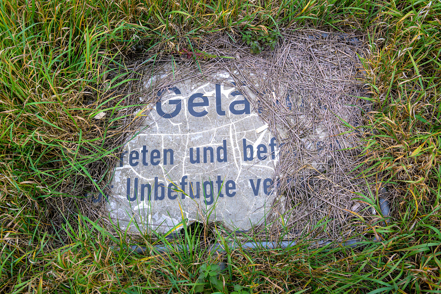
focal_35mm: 34
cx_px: 220
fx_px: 413
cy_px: 147
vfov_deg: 39.1
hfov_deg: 56.1
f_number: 6.7
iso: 320
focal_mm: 22.5
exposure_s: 1/250
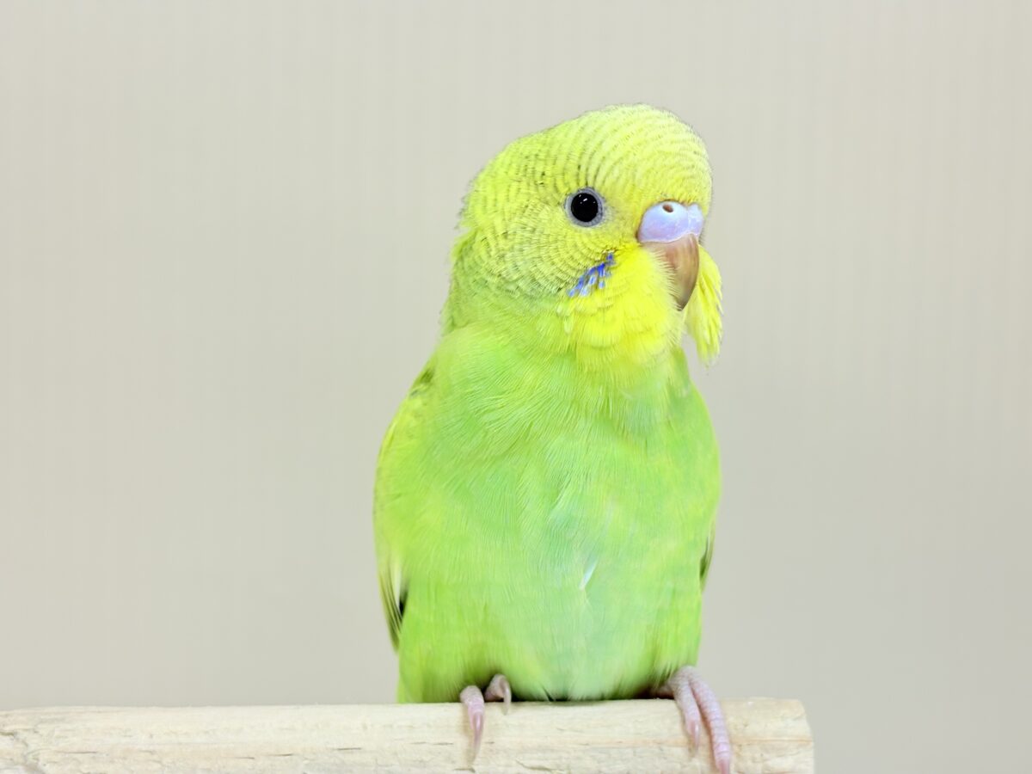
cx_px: 516
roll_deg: +0.2
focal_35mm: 52
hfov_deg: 36.8
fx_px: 1550
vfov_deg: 28.0
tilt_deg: -2.5
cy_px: 387
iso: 64
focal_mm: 5.96
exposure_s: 1/109
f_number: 1.6
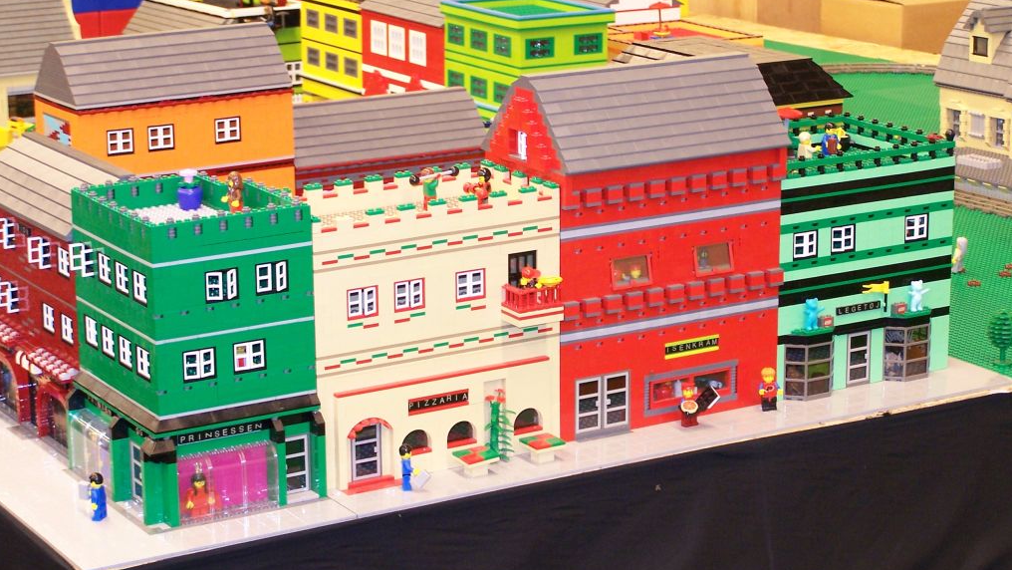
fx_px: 2416
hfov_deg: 23.7
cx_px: 506
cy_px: 294
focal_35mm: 90
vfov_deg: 13.5
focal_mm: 13.7
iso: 140
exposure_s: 1/4
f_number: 3.2
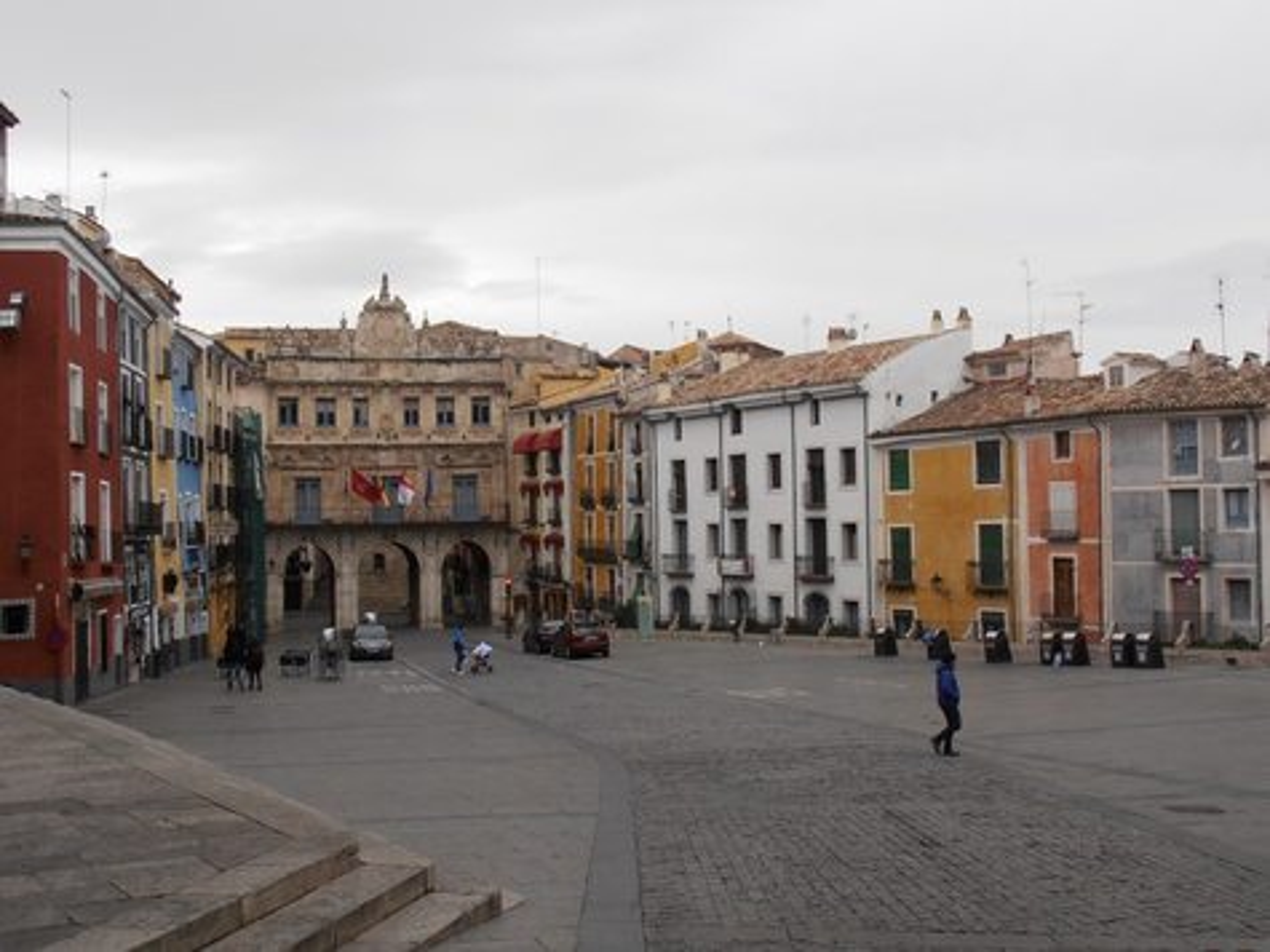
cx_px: 635
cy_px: 476
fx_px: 1614
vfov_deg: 32.9
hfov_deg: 43.0
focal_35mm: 44
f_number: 4.2
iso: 80
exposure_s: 1/250
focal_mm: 7.87
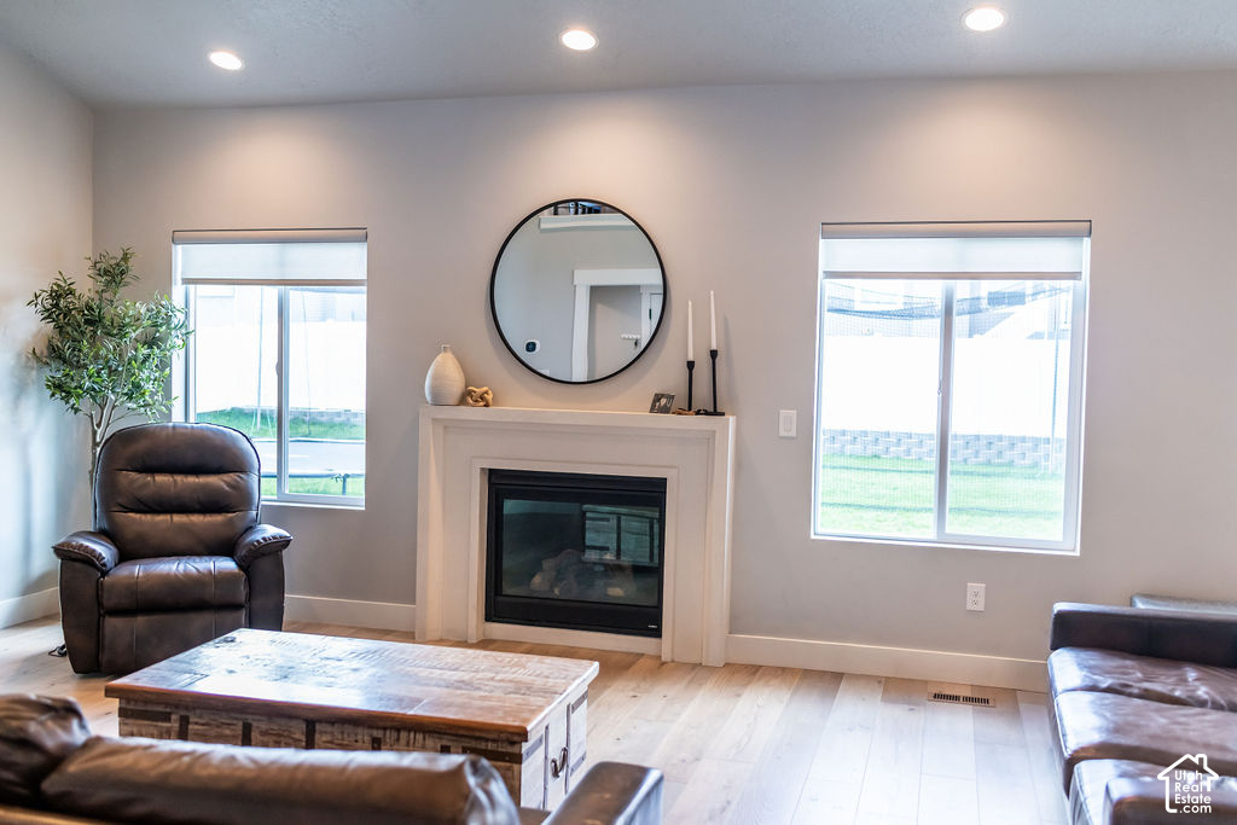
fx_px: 1203
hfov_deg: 54.4
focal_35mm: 35
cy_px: 412
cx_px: 618
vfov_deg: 37.9
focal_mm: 35
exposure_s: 1/250
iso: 800
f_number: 3.2
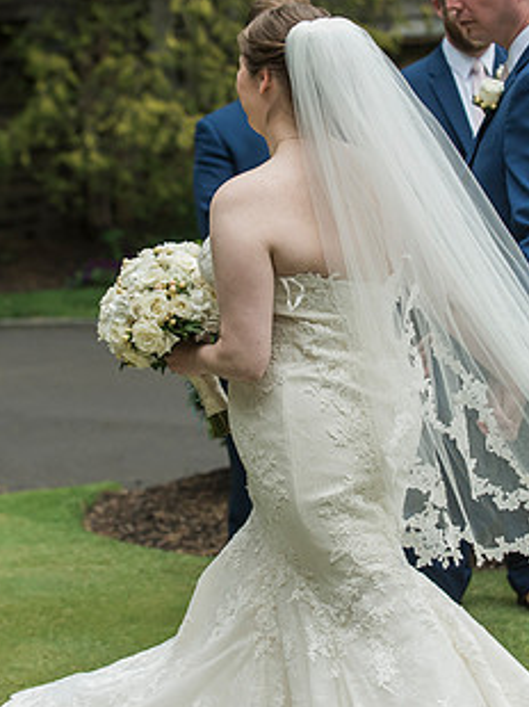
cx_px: 296
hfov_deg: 11.7
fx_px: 2571
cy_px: 279
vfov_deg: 15.6
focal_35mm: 126
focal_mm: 70
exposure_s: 1/1000
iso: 800
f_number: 4
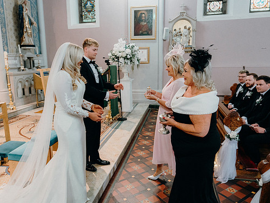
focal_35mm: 27
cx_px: 121
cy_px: 98
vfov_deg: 51.3
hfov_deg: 65.2
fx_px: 211
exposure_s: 1/160
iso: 4000
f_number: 3.5
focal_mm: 24
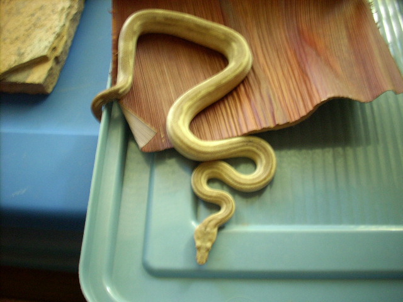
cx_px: 202
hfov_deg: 50.1
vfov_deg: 38.7
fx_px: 431
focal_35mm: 37
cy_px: 151
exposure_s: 1/15.3
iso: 200
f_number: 2.8
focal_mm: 6.2
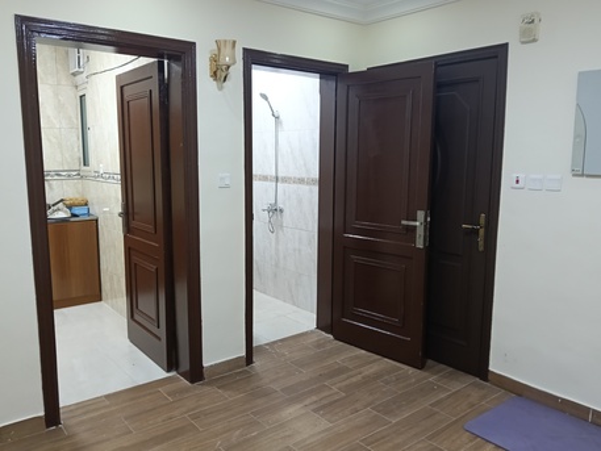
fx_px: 469
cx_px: 300
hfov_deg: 65.3
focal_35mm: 27
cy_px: 226
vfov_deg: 51.4
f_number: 1.8
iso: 400
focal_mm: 3.98
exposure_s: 1/33.3
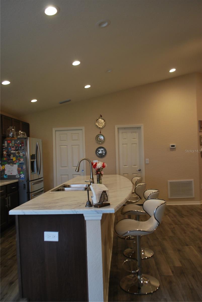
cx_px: 101
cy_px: 151
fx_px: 227
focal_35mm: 27
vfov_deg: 67.3
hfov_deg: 48.0
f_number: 3.8
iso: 360
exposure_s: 1/30
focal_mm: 18
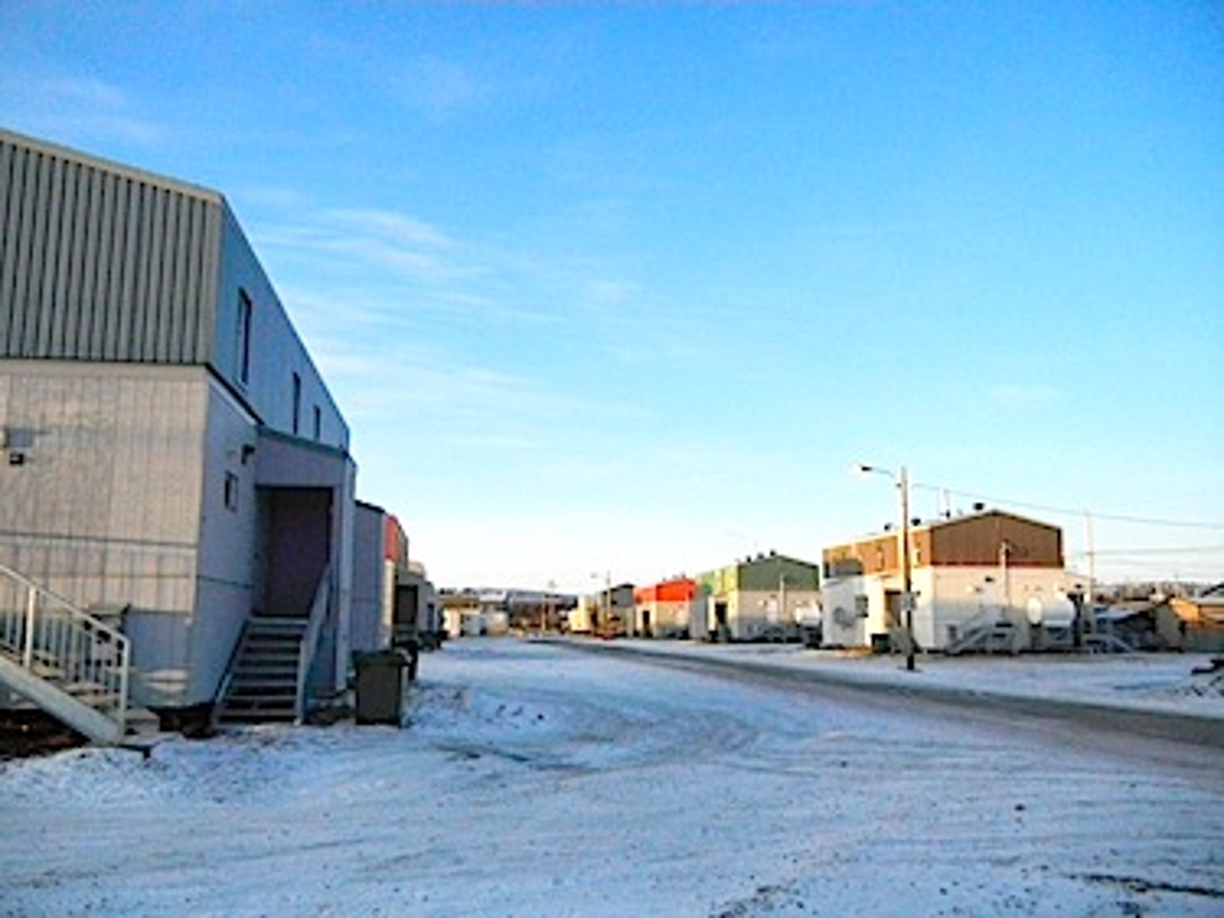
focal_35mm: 30
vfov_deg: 46.8
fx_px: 1060
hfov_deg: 60.0
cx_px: 612
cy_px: 459
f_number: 7
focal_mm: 5.4
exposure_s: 1/1047
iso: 1600
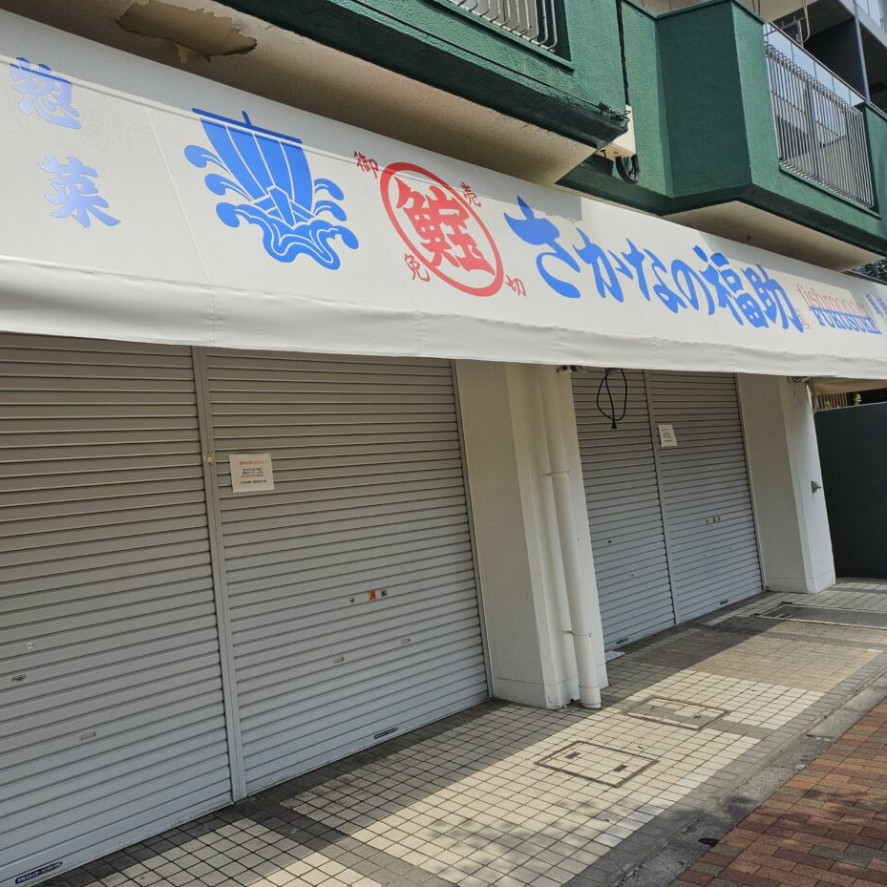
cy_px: 453
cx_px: 287
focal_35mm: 28
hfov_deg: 55.9
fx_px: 812
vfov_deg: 57.3
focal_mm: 5.4
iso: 25
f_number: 1.8
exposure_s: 1/2071
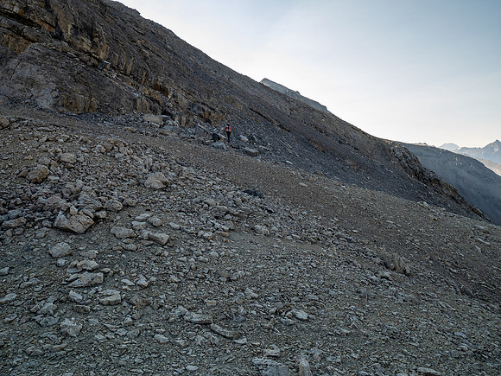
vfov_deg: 56.8
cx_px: 250
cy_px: 188
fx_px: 347
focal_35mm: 24
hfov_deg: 71.6
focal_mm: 12
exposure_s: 1/80
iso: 200
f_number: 8
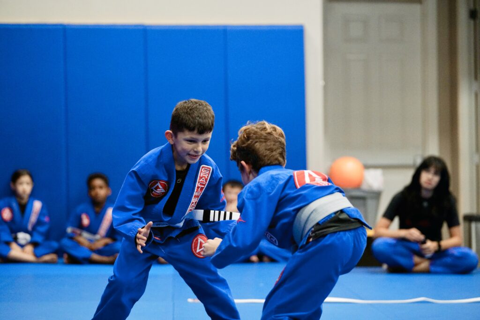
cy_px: 160
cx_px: 240
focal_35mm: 106
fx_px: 1413
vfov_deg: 12.9
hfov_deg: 19.3
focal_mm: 106
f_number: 2.8
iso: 6400
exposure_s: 1/1000
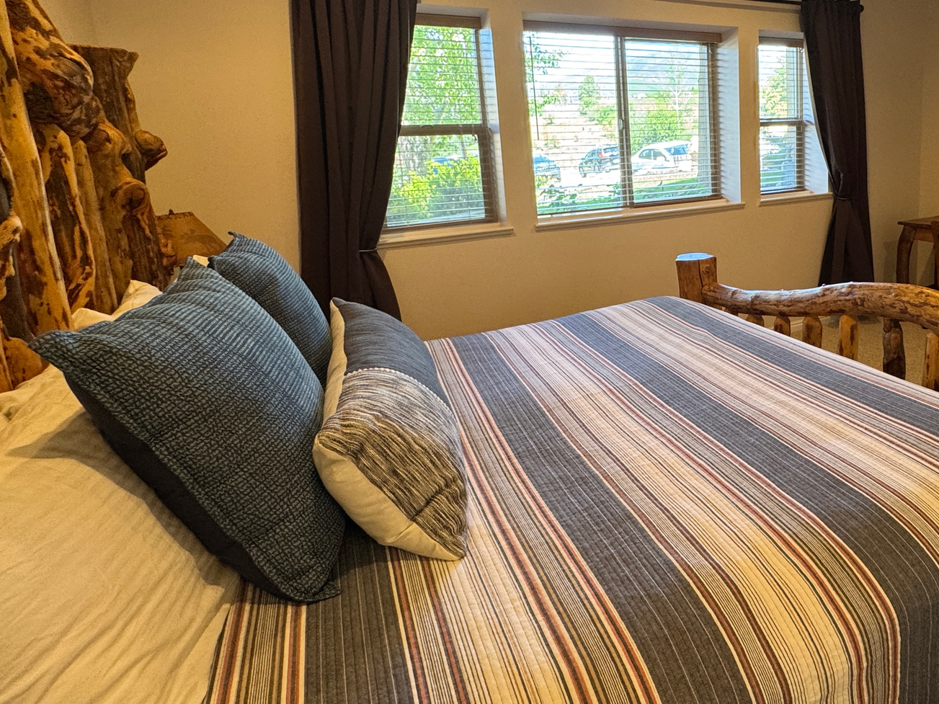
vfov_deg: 60.0
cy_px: 251
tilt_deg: -10.2
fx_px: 597
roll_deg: +2.0
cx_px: 668
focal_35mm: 22
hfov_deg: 72.6
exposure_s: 1/120
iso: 200
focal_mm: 2.22
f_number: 2.2
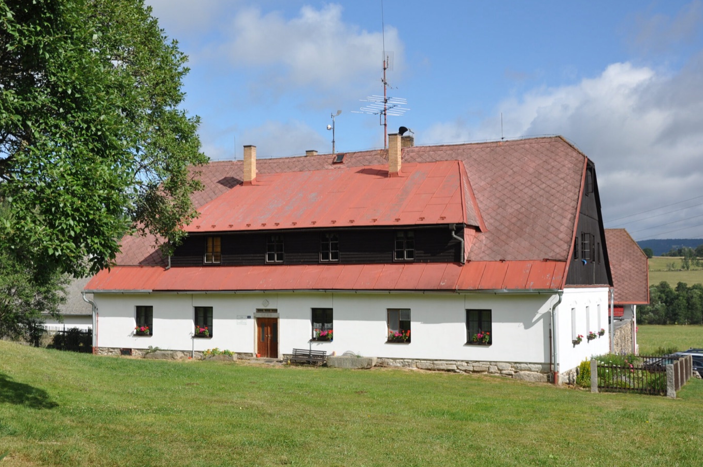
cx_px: 302
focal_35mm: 46
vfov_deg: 29.1
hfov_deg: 42.7
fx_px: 897
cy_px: 228
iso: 200
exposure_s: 1/1600
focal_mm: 26
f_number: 4.5
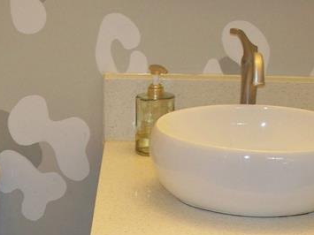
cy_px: 325
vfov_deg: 13.9
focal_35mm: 101
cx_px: 46
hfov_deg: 19.2
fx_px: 916
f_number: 2.8
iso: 200
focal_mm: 7.54
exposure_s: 1/30
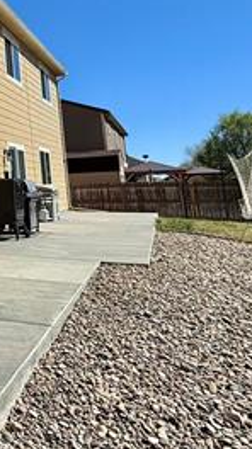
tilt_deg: +8.8
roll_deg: +2.6
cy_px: 127
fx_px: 441
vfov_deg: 52.3
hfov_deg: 25.4
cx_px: -109
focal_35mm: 37
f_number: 2.2
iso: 50
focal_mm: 2.22
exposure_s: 1/3460
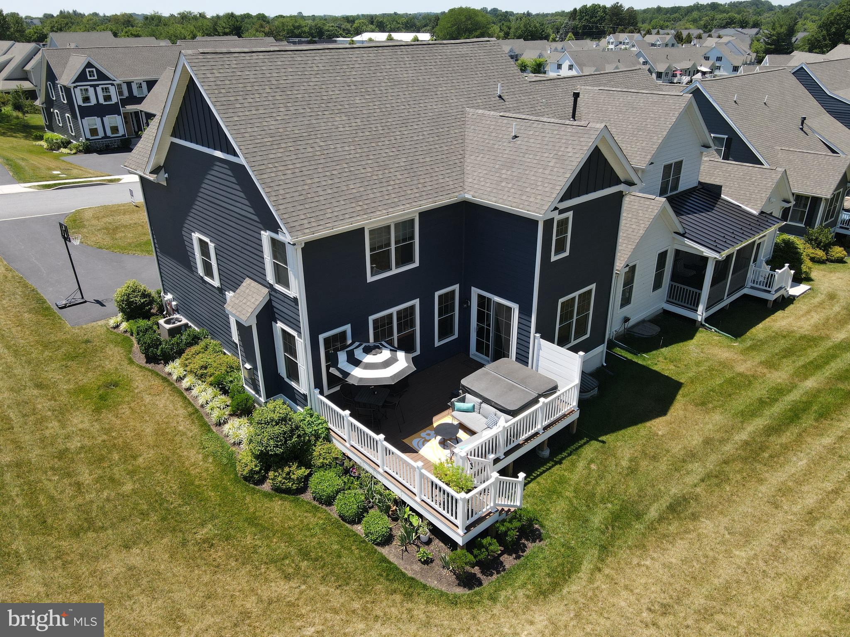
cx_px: 425
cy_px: 318
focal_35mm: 24
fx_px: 589
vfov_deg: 56.8
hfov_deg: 71.6
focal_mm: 4.5
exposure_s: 1/400
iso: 100
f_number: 2.8
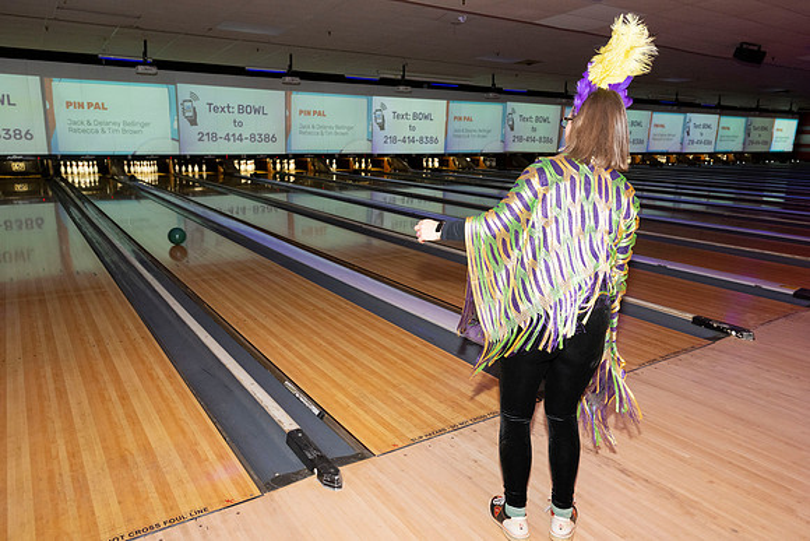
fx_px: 585
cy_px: 270
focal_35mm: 26
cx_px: 405
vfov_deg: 49.6
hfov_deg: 69.4
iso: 2000
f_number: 5.6
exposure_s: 1/100
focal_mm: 26
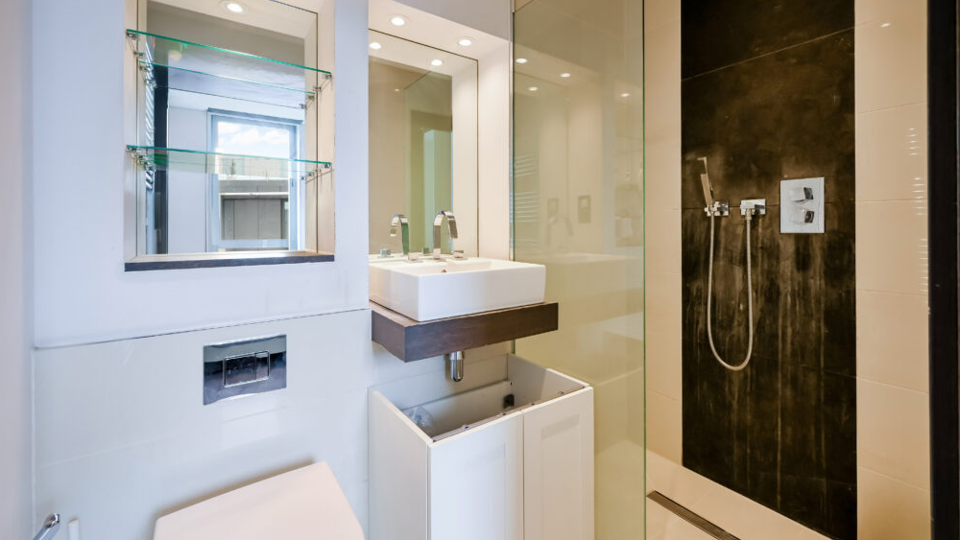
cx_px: 479
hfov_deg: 103.0
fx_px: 382
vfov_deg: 70.3
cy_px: 239
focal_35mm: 15
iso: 200
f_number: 16
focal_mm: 14
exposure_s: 1/2
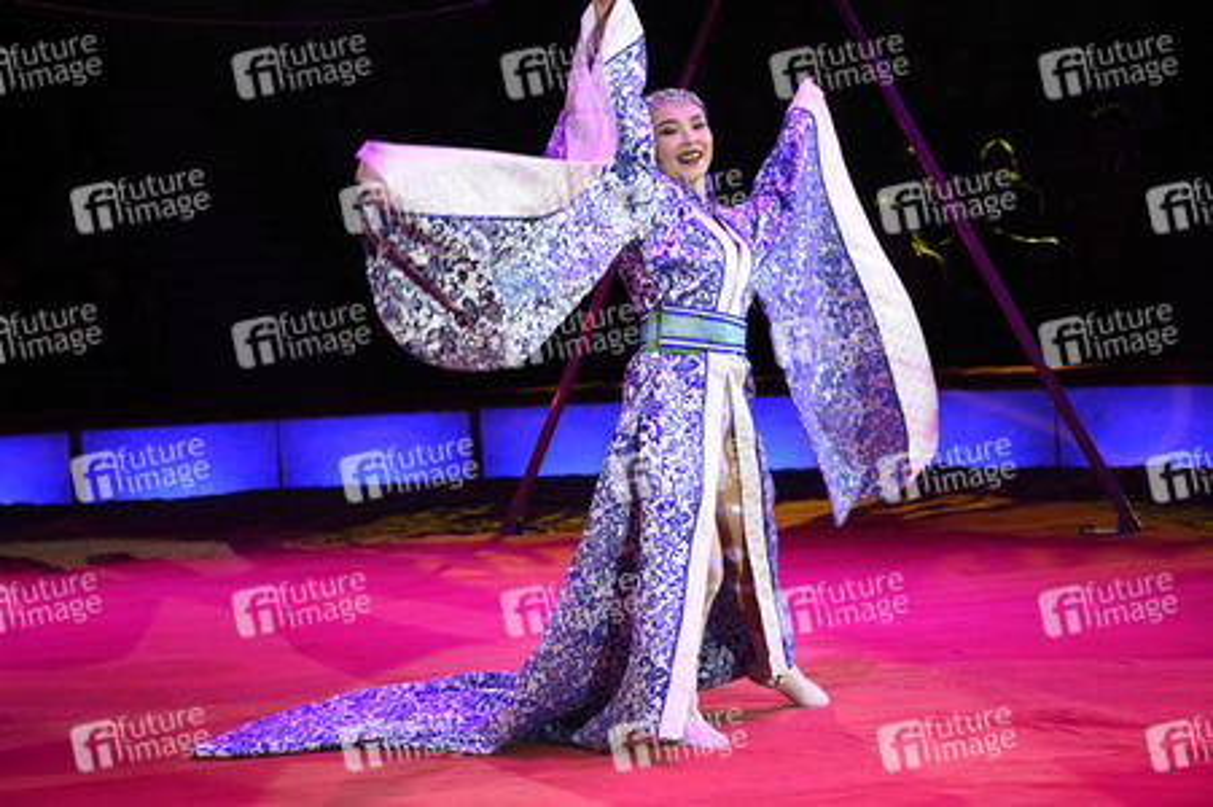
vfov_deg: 15.2
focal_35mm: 90
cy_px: 404
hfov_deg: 22.6
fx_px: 3030
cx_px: 606
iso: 2000
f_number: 6.3
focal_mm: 60
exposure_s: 1/160
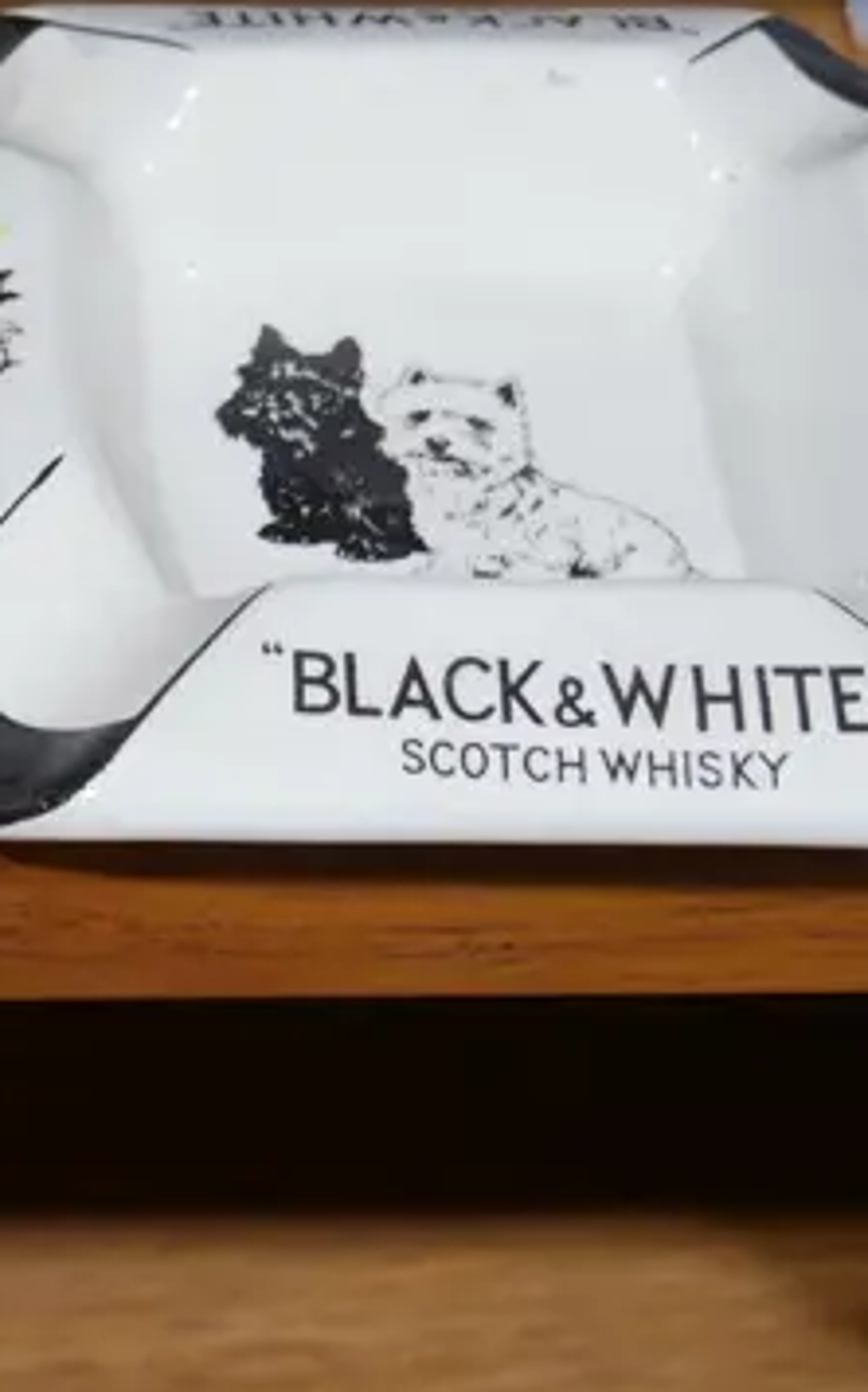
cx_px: -536
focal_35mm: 116
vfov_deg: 17.9
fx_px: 4398
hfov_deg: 10.8
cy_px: 414
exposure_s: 1/60
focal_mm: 19
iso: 400
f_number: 4.1
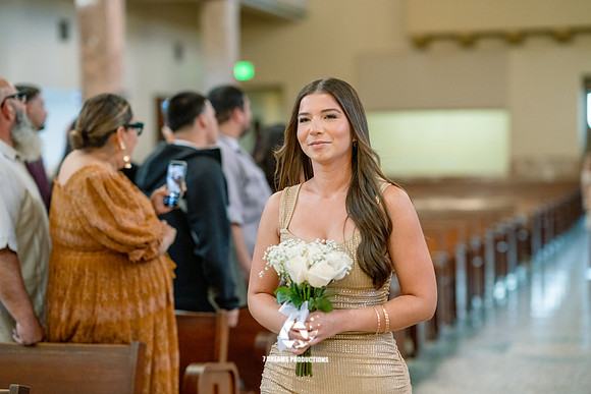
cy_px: 197
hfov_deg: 23.9
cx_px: 296
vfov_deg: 16.1
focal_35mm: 85
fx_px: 1396
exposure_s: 1/125
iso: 2000
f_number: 2
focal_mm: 85
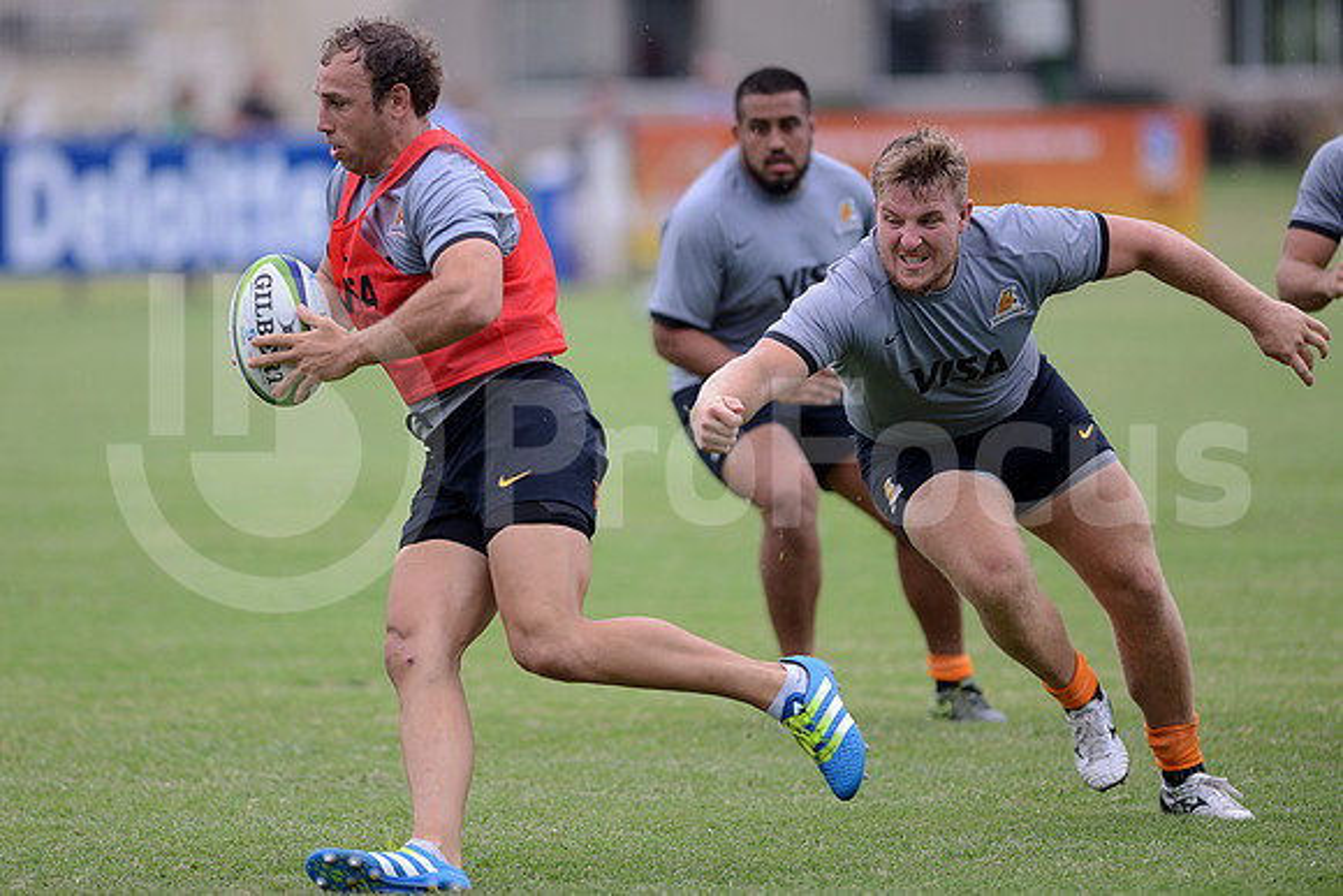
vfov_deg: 4.6
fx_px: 11194
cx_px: 672
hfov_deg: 6.9
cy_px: 448
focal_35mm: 300
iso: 200
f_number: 2.8
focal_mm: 300
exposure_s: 1/1000
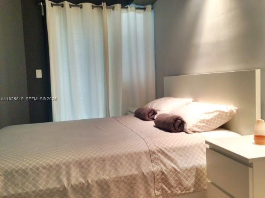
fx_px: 252
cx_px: 132
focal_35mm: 33
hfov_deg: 55.4
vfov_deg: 42.8
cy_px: 99
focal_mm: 4.12
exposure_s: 1/20
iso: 160
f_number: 2.4
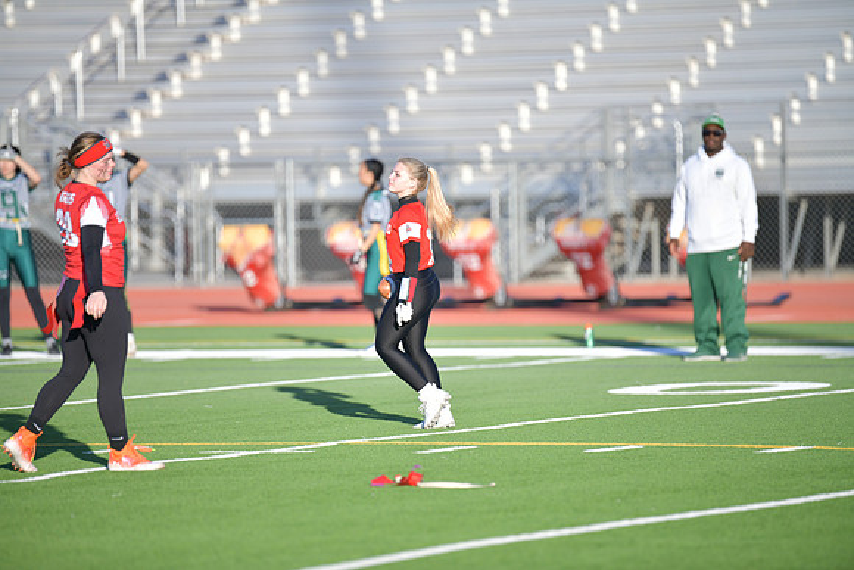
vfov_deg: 4.6
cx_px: 427
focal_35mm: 300
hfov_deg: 6.9
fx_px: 7118
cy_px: 285
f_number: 2.8
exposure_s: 1/800
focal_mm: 300
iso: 64
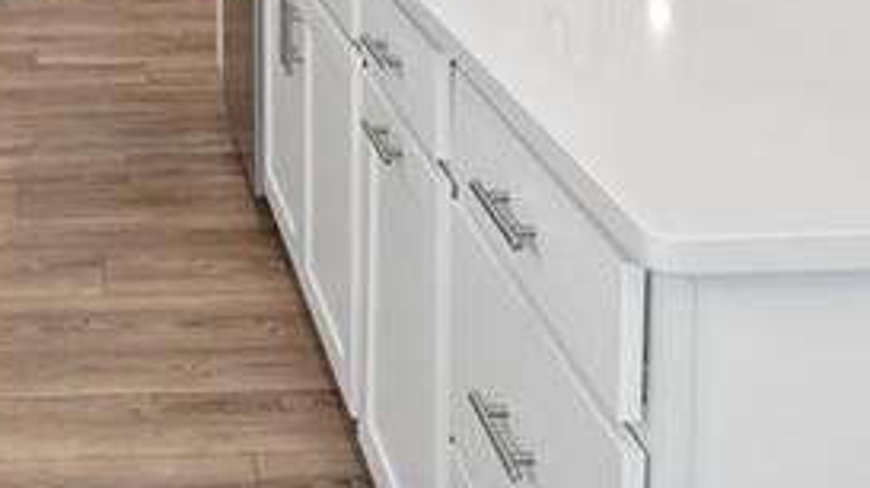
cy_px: -340
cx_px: 115
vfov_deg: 17.6
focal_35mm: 57
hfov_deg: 34.7
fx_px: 1322
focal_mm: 14.6
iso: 320
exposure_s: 1/25
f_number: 8
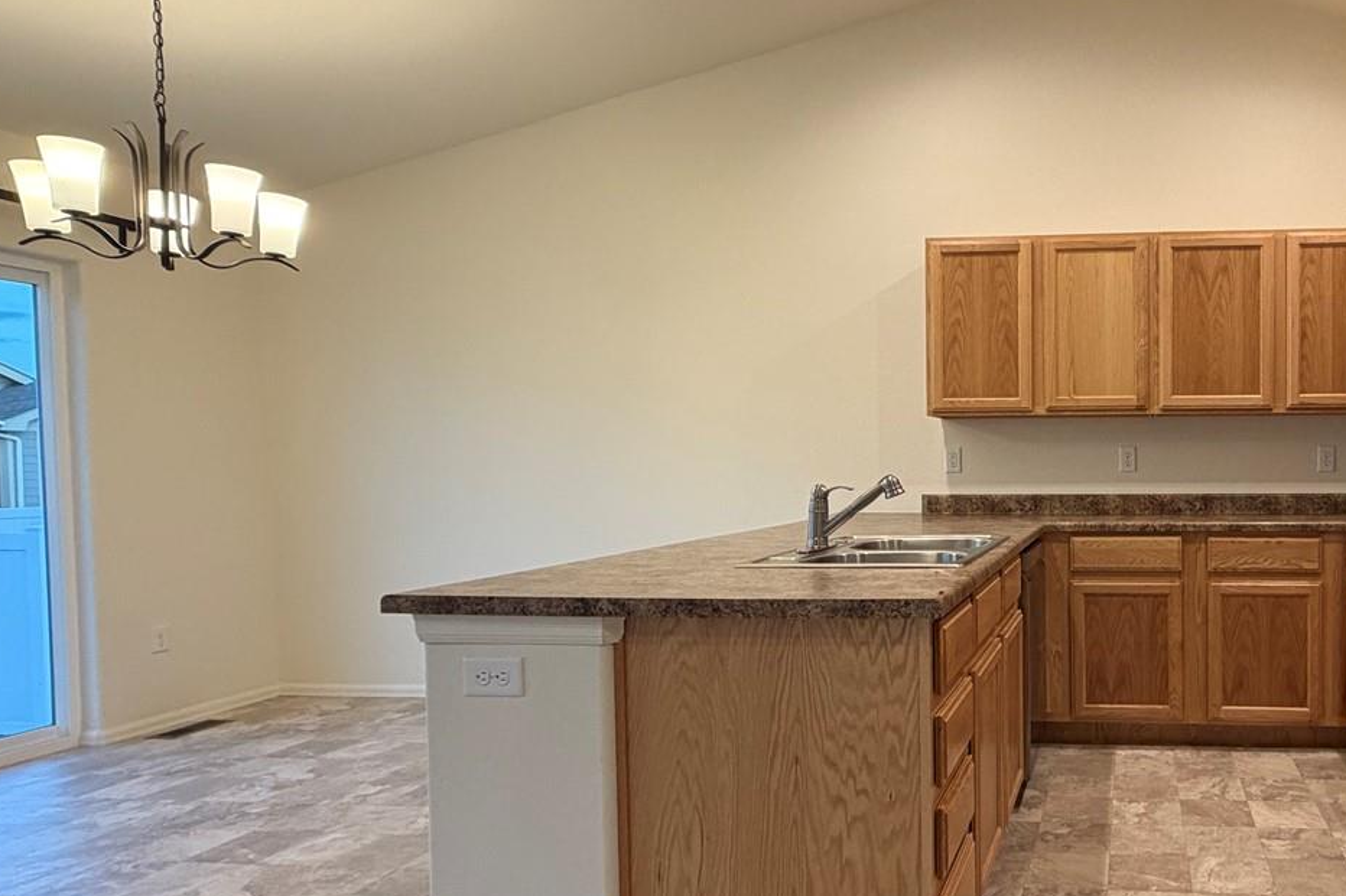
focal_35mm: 25
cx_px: 1064
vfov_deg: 51.2
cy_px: 489
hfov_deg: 65.5
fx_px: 934
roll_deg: +0.6
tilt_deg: +0.0
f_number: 2.2
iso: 250
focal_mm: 2.22
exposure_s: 1/60
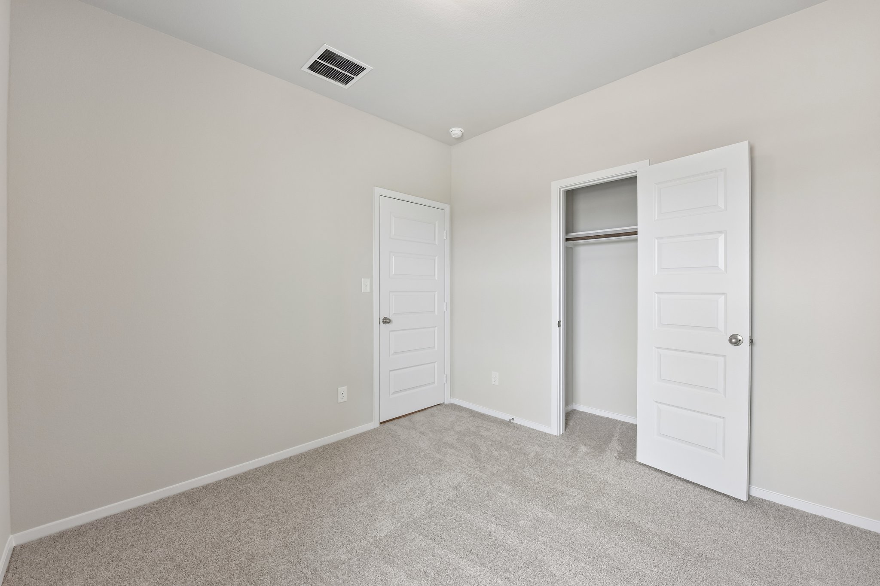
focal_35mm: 14
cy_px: 293
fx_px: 342
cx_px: 440
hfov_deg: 104.3
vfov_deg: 81.2
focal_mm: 14
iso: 250
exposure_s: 1/15
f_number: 8
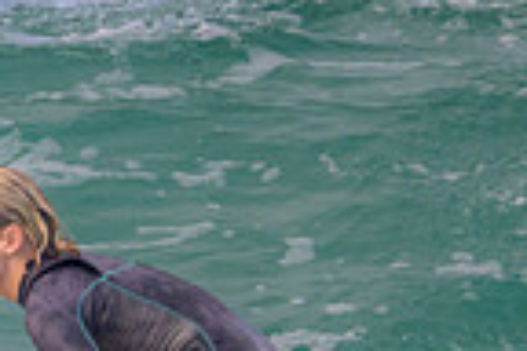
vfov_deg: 0.4
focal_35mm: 3223
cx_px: -59
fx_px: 47177
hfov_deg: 0.6
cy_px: 506
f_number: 11
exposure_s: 1/1250
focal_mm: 800
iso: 1600
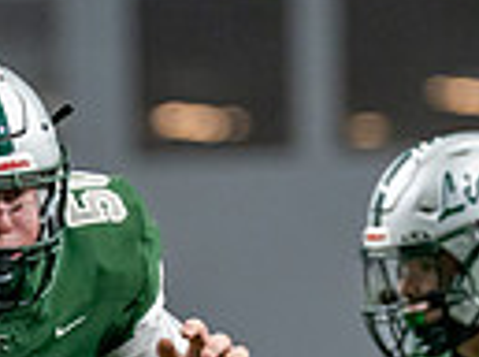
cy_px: 614
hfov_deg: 1.4
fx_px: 19415
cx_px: -62
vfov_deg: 1.1
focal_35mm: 1407
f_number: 2.8
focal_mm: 200
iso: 1250
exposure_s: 1/1000
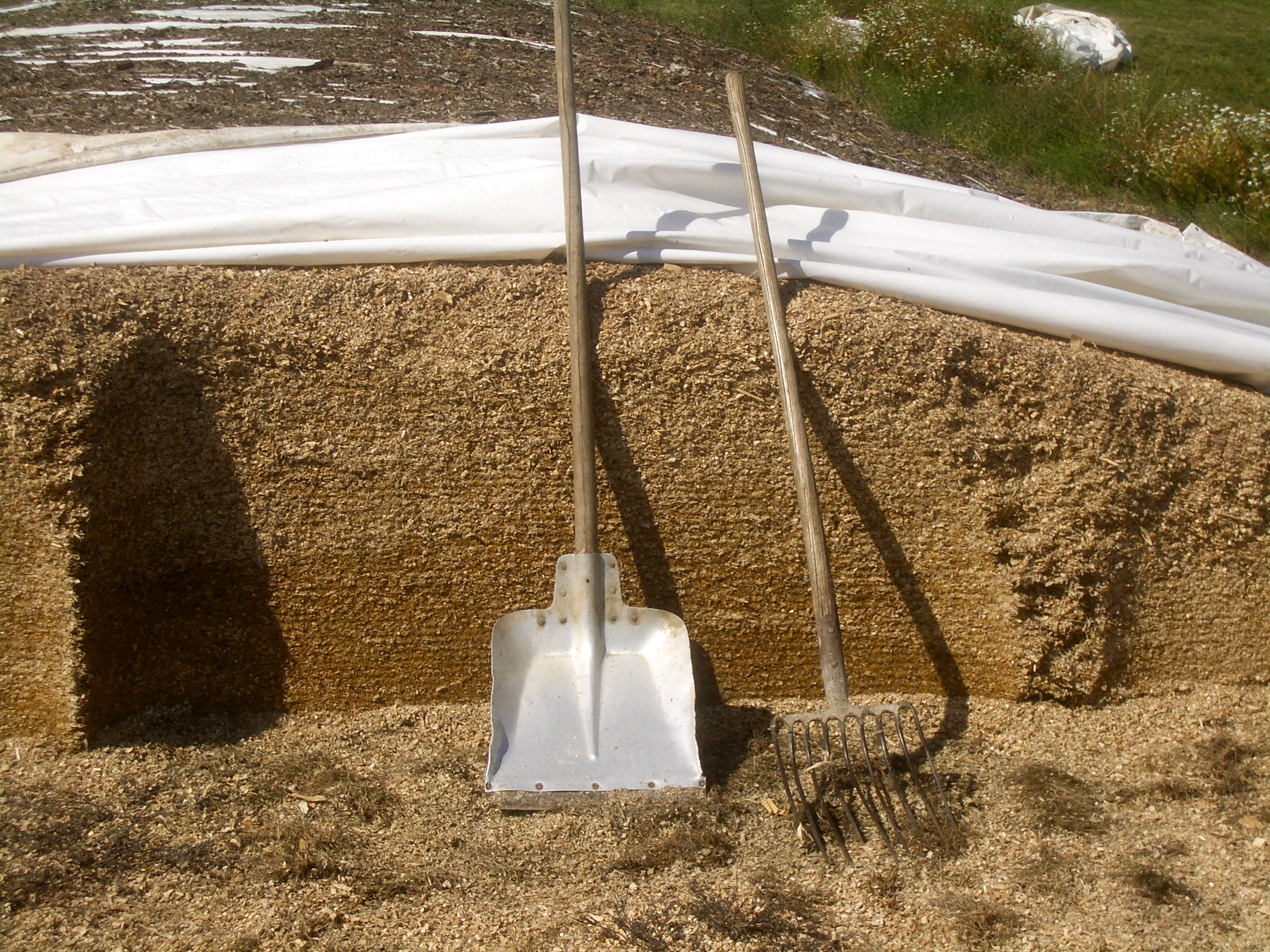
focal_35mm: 62
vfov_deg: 23.7
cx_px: 635
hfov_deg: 31.2
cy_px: 476
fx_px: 2275
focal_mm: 10.2
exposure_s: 1/500
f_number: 5.6
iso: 80
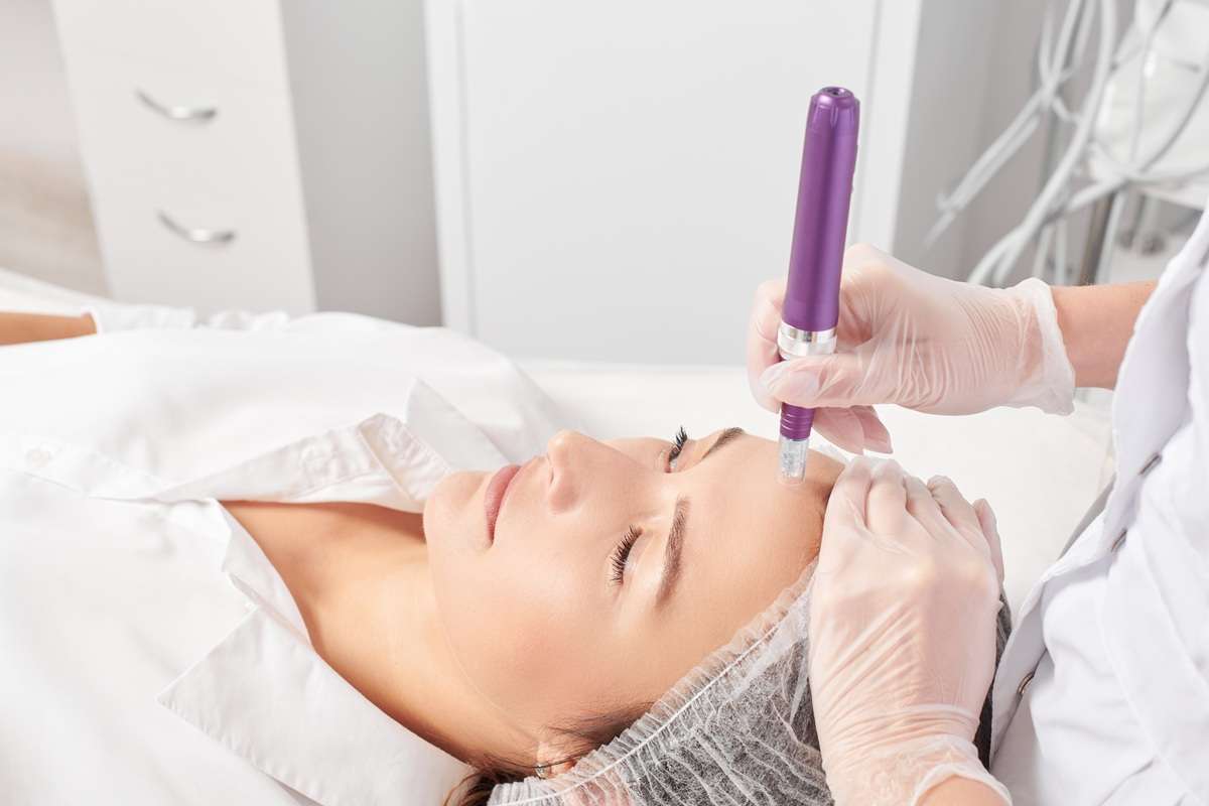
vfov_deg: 27.0
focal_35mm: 50
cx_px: 604
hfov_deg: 39.6
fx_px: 1679
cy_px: 403
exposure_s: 1/160
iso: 250
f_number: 6.3
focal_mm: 50
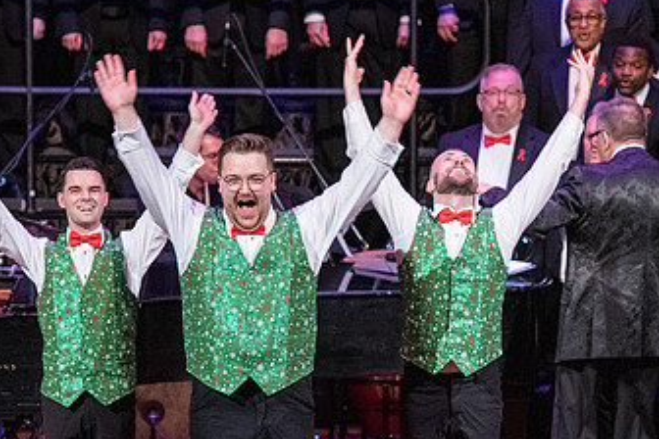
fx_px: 4430
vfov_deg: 5.7
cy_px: 324
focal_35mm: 242
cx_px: 243
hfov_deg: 8.5
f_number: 4
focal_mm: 140
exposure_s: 1/250
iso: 6400
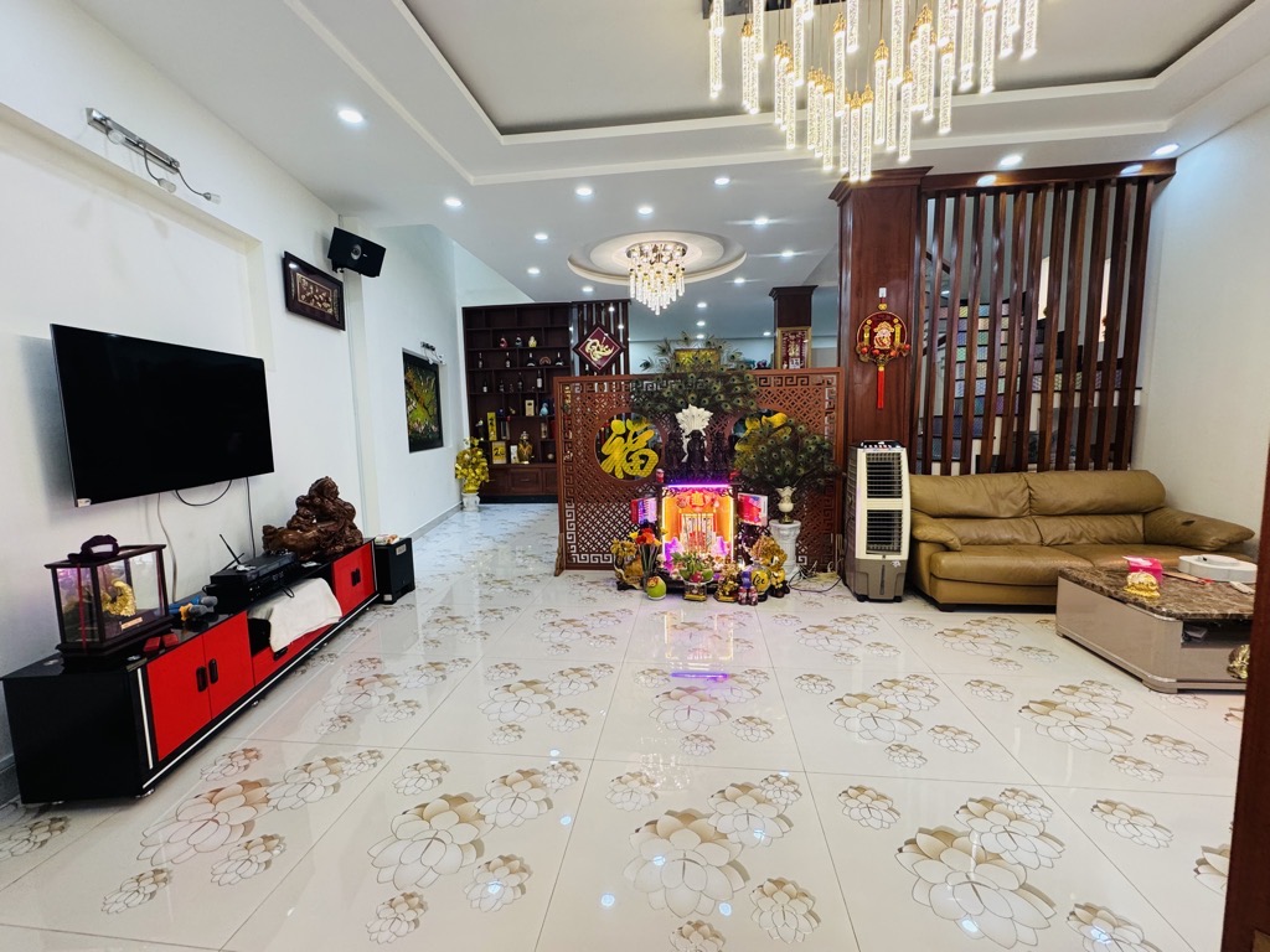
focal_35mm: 14
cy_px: 476
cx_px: 635
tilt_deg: -7.3
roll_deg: +1.2
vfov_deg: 85.7
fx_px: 514
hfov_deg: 102.1
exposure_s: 1/100
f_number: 2.2
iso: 160
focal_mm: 2.22
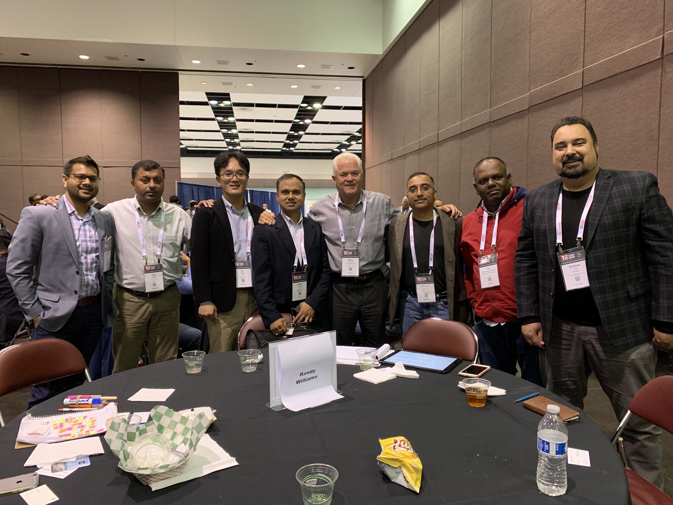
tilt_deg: -3.7
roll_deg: +0.2
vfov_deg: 53.1
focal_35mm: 26
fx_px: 505
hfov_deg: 67.3
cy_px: 252
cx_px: 336
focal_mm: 4.25
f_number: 1.8
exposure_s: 1/30
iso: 500
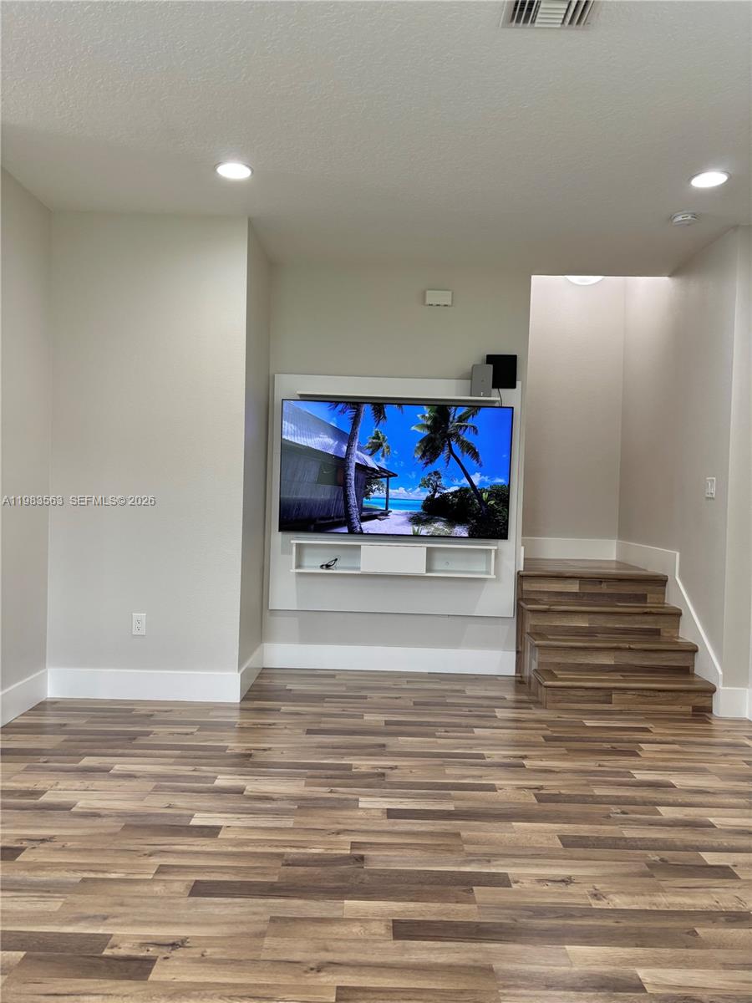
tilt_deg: -1.8
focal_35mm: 26
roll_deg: -2.2
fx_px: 753
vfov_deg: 67.3
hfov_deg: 53.1
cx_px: 376
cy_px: 502
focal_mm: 5.96
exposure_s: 1/60
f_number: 1.6
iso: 100
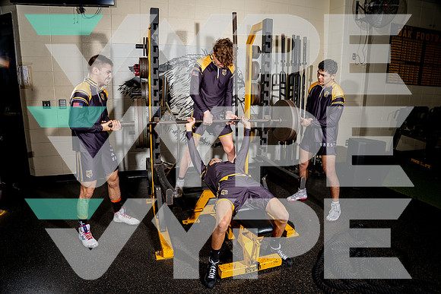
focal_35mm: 22
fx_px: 270
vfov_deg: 57.3
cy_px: 147
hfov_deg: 78.6
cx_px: 220
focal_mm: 22
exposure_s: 1/200
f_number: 8
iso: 100
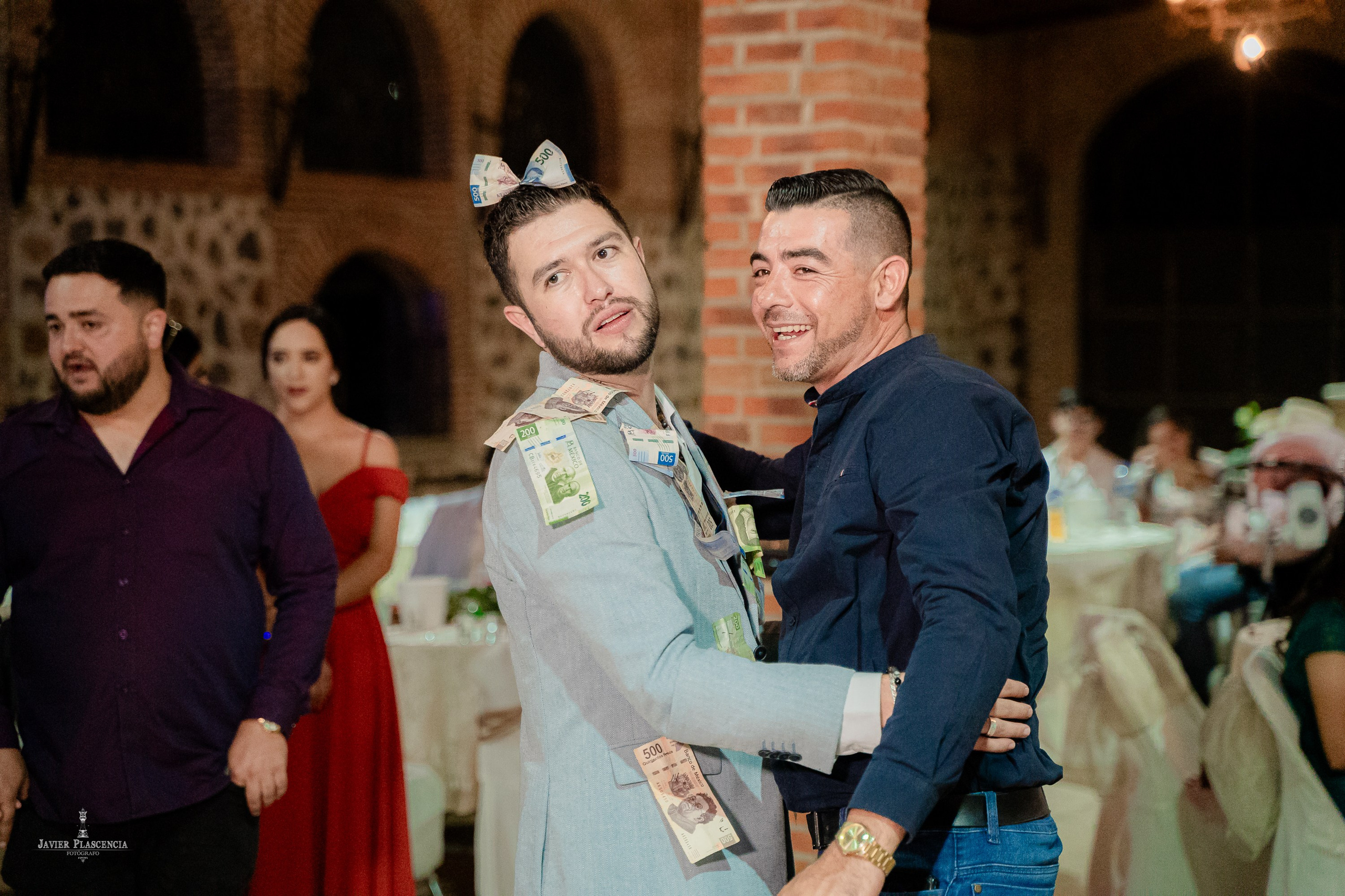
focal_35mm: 75
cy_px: 448
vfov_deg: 18.2
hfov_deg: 27.0
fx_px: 2802
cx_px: 672
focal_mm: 75
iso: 5000
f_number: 3.2
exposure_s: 1/200
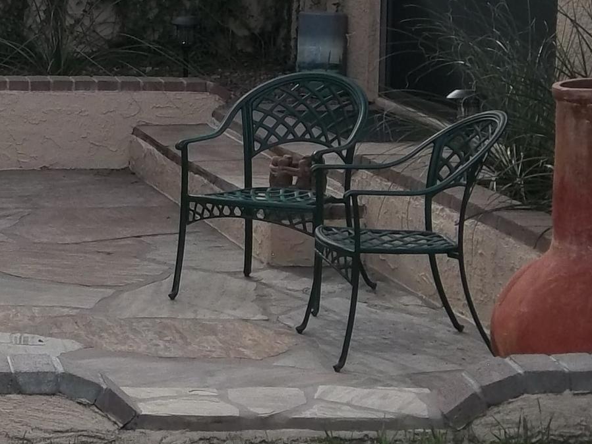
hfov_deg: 12.9
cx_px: -214
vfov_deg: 10.0
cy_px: -20
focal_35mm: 147
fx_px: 2513
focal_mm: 7.8
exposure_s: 1/250
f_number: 4.5
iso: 80
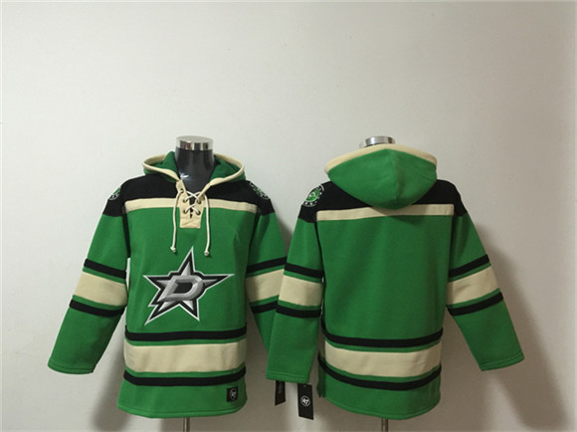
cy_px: 216
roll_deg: -2.5
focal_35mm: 29
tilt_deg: +1.7
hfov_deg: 61.7
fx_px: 483
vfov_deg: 48.2
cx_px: 288
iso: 125
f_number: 2.2
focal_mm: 4.15
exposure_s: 1/10
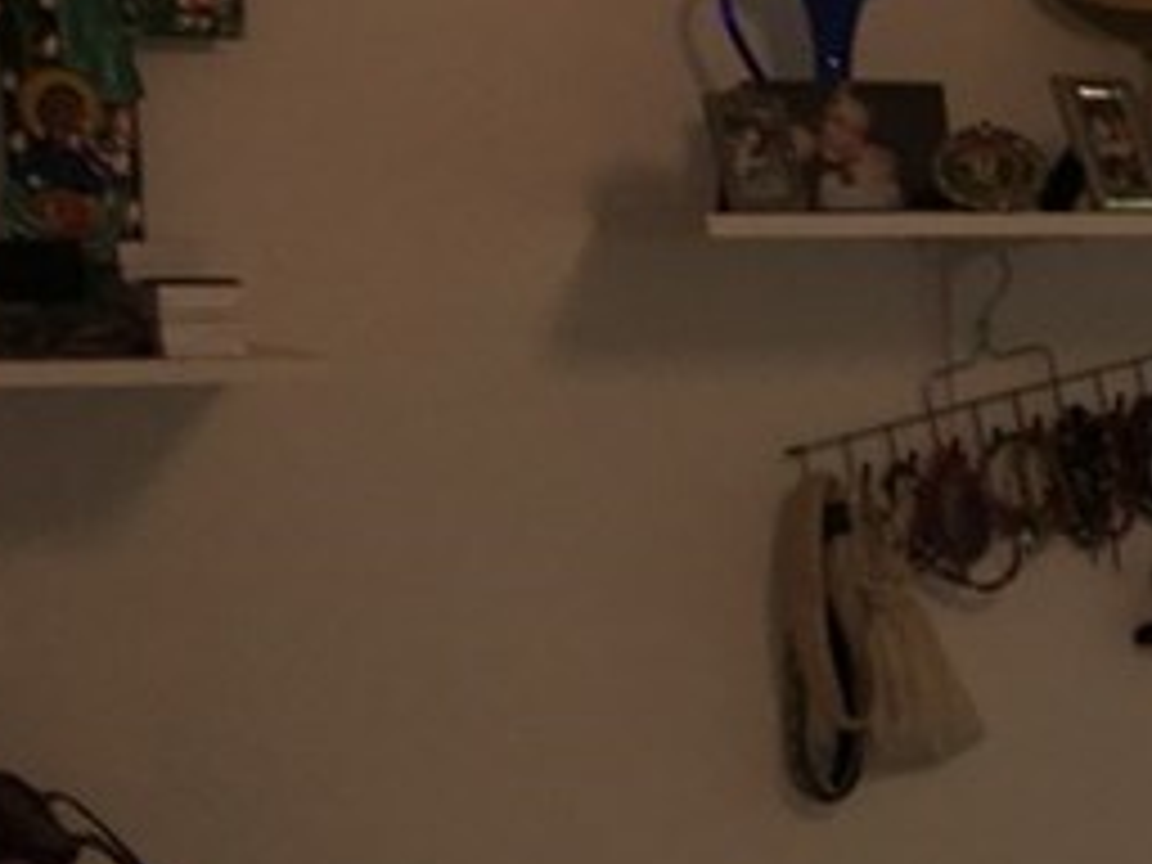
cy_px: 857
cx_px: 1658
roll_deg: -0.2
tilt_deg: -10.1
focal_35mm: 116
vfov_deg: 12.6
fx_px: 3860
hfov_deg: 15.8
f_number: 2.2
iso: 25
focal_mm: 4.15
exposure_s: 1/34
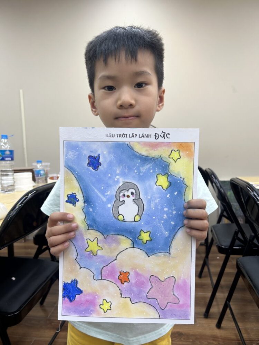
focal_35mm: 26
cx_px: 130
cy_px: 172
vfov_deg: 67.3
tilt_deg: -7.3
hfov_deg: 53.1
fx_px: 259
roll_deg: +1.5
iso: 32
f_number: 1.5
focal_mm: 5.7
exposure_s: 1/100
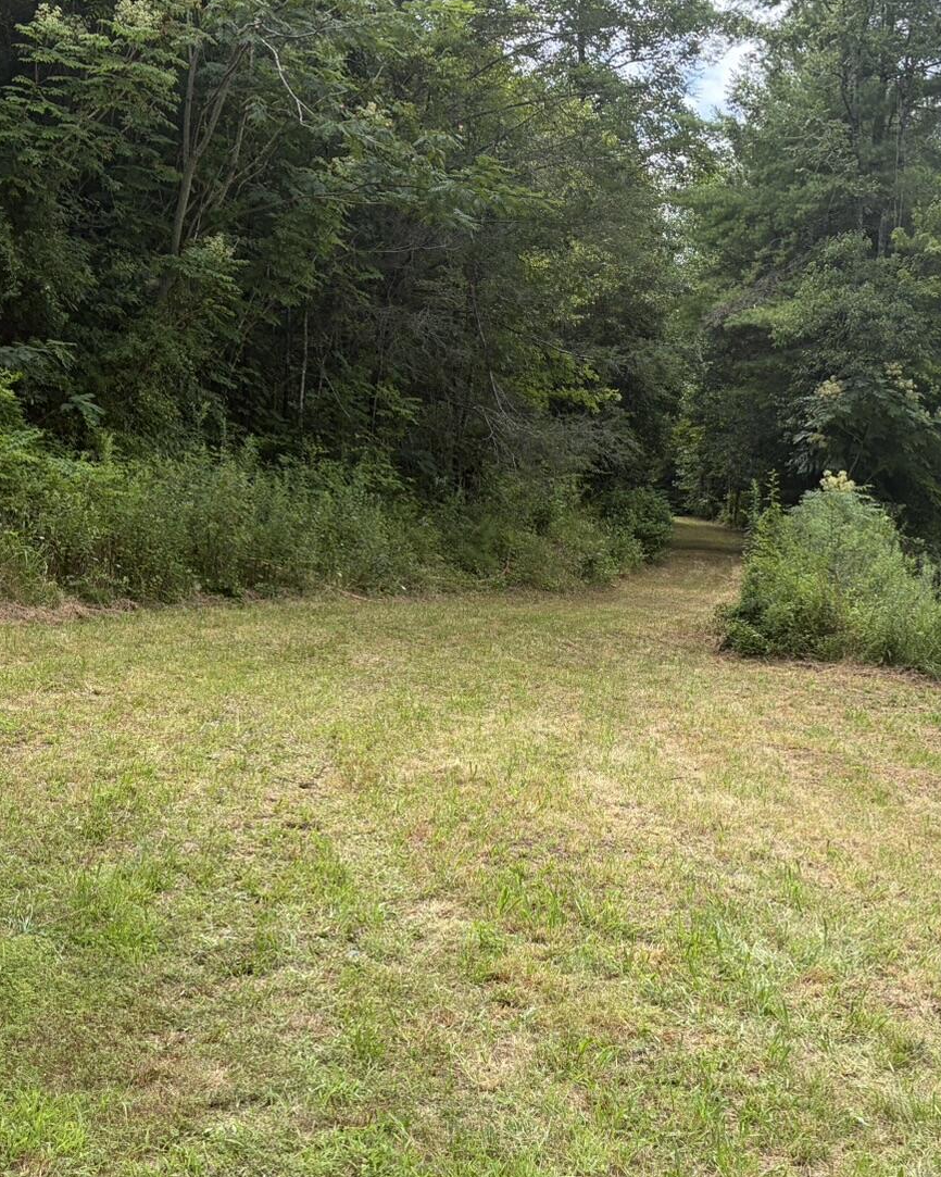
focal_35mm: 48
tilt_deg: -2.3
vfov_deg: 38.7
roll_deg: +1.2
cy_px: 696
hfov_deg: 31.3
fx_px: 1671
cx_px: 585
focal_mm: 5.96
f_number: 1.6
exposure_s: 1/1364
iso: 64
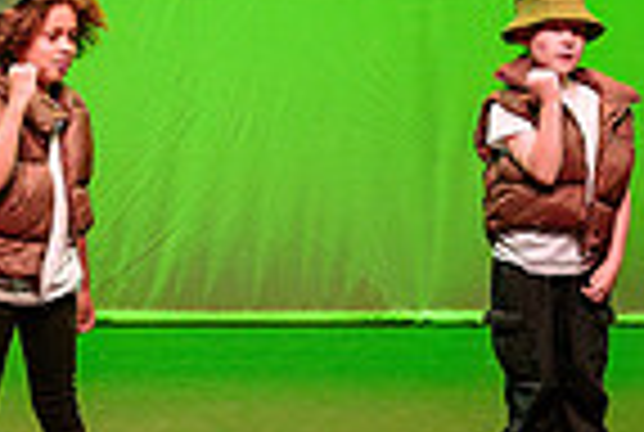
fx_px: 7511
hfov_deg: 4.9
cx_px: 152
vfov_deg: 3.3
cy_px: 53
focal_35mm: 419
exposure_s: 1/400
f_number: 2.8
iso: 1250
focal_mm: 90
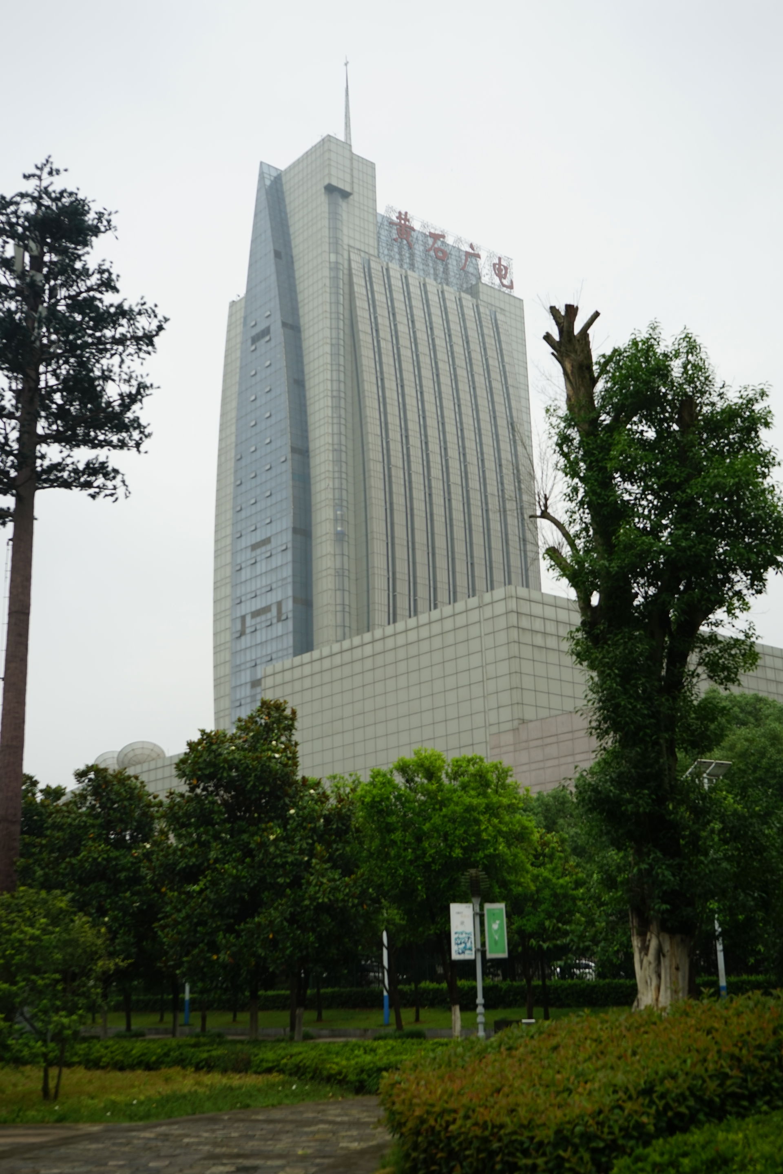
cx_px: 392
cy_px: 587
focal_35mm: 39
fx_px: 1272
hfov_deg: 34.2
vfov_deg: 49.6
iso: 100
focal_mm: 39
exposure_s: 1/80
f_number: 6.3
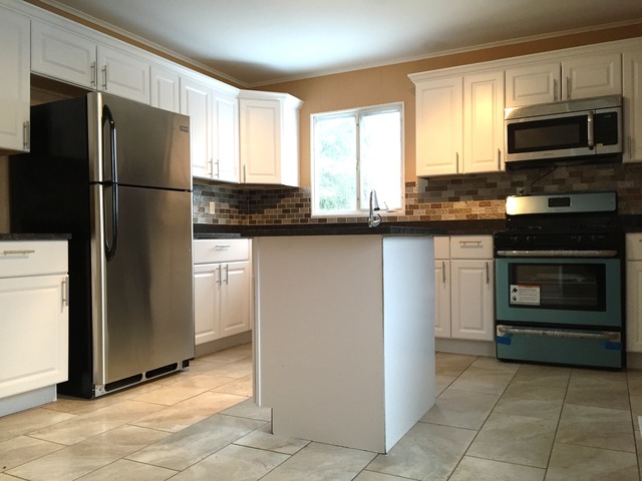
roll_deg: +1.6
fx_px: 538
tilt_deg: -0.6
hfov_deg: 61.7
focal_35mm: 29
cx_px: 321
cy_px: 240
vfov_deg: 48.2
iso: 50
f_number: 2.2
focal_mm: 4.15
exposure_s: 1/30
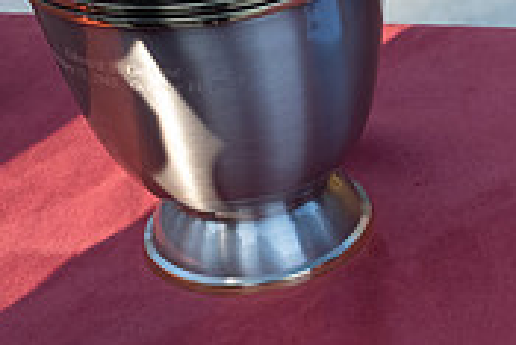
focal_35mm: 116
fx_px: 1664
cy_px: 190
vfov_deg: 11.8
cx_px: 761
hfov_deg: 16.2
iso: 800
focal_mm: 23
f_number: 3.6
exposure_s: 1/640
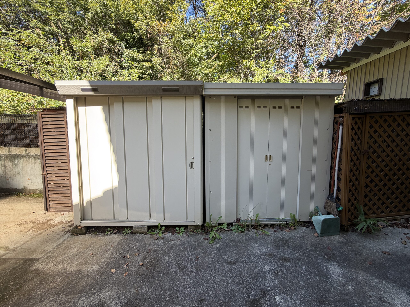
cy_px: 154
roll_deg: +0.5
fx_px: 166
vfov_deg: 85.7
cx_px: 205
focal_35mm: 14
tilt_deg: -6.6
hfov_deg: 102.1
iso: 40
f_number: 2.2
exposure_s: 1/155
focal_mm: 2.22
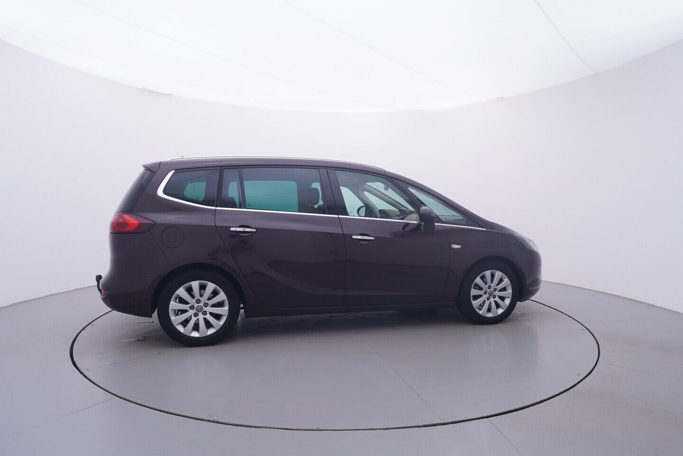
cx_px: 342
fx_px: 427
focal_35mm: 22
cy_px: 228
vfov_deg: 56.2
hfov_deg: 77.3
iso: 200
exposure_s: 1/80
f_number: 5
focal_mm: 15
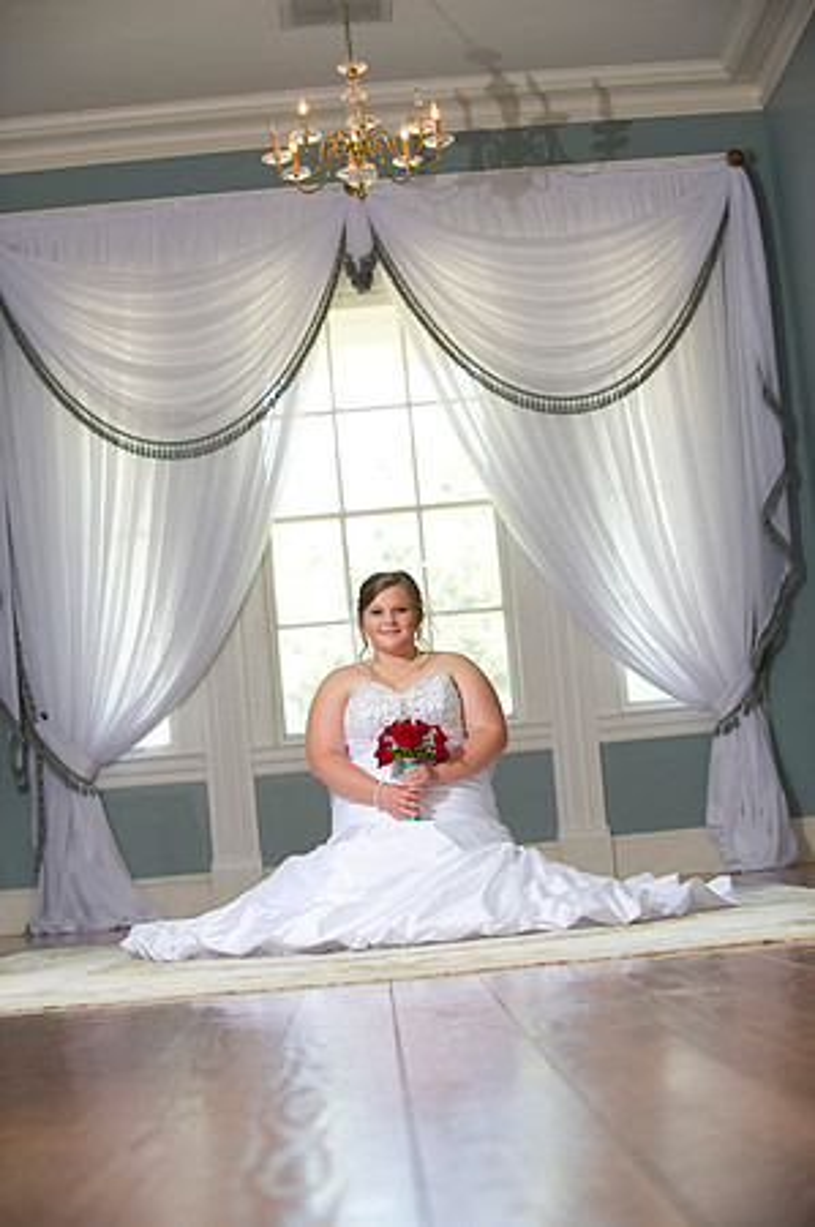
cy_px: 614
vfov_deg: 28.9
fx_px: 2382
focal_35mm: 70
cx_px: 408
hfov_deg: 19.4
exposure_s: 1/80
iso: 400
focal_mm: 70
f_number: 3.2
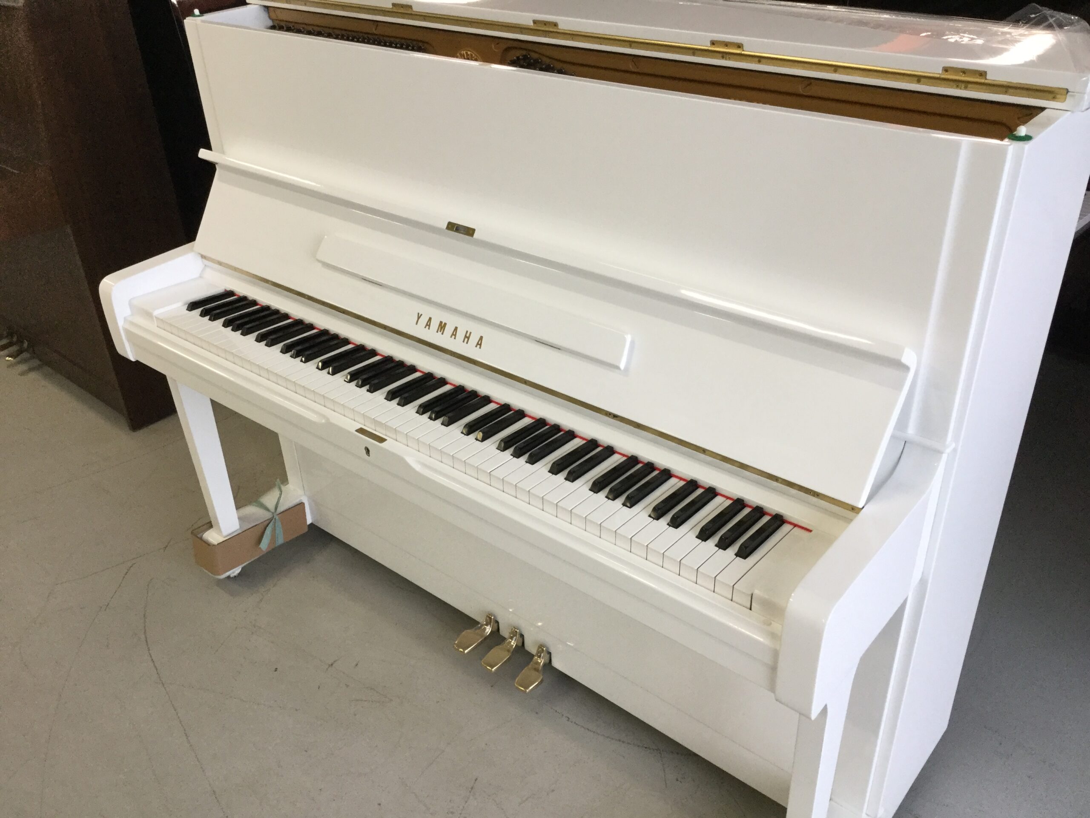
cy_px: 409
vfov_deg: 45.4
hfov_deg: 58.4
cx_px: 545
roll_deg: +2.8
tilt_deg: -32.4
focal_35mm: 31
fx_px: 976
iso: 64
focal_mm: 3.3
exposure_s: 1/33
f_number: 2.4
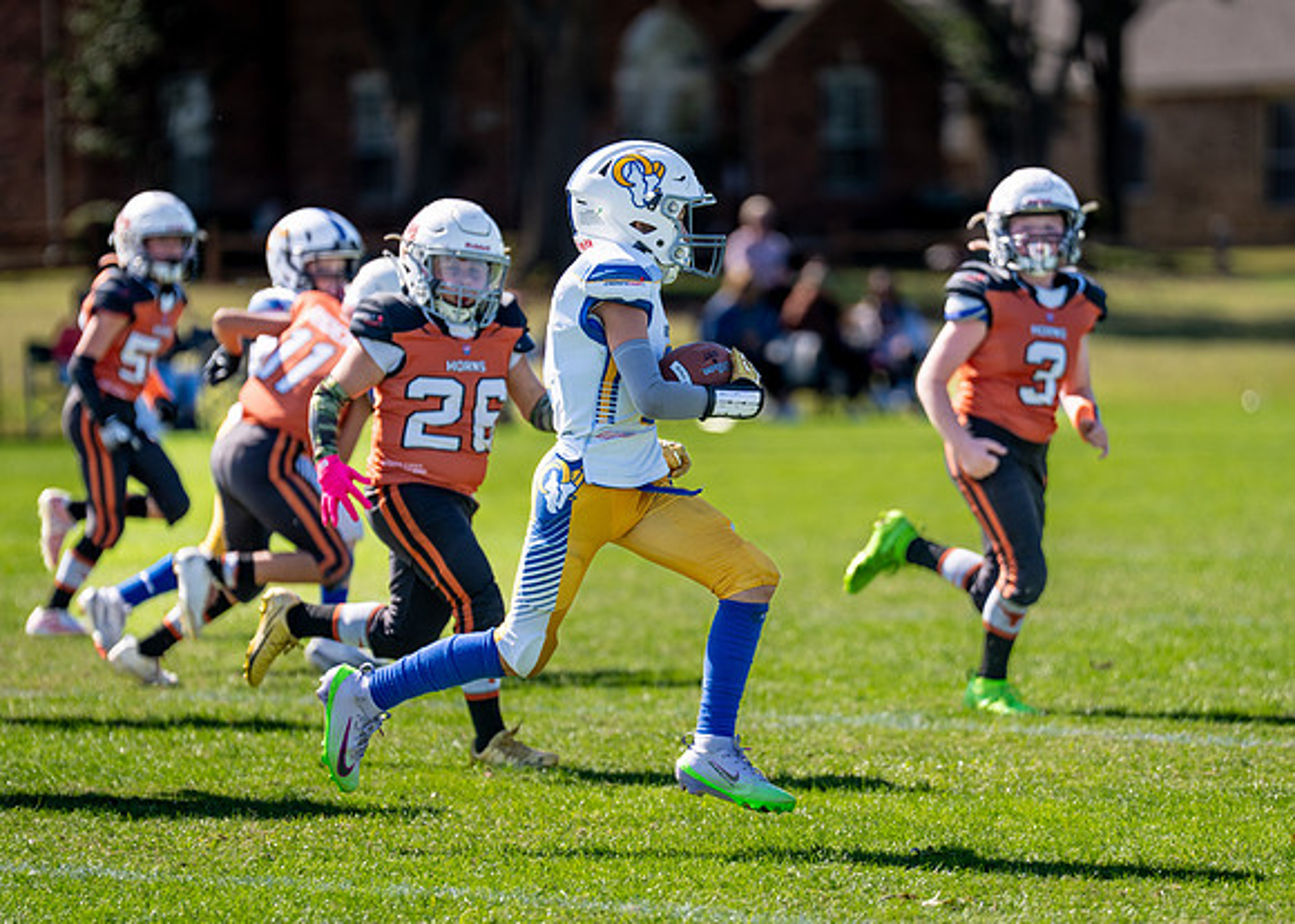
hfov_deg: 7.5
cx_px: 716
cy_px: 511
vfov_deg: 5.4
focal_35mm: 268
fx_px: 9871
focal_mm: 200
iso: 100
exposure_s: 1/2000
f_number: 2.8
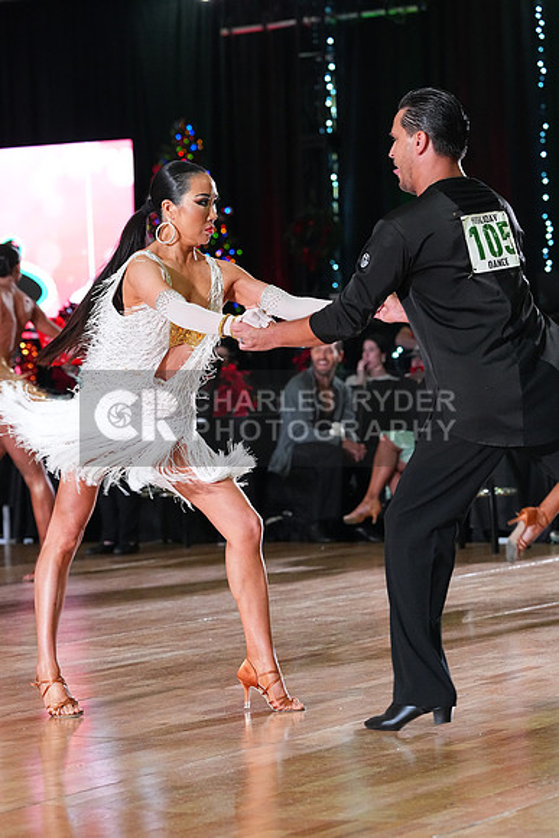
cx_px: 280
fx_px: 2863
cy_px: 419
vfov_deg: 16.6
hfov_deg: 11.2
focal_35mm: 123
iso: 8000
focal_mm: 123
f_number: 5
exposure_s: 1/400
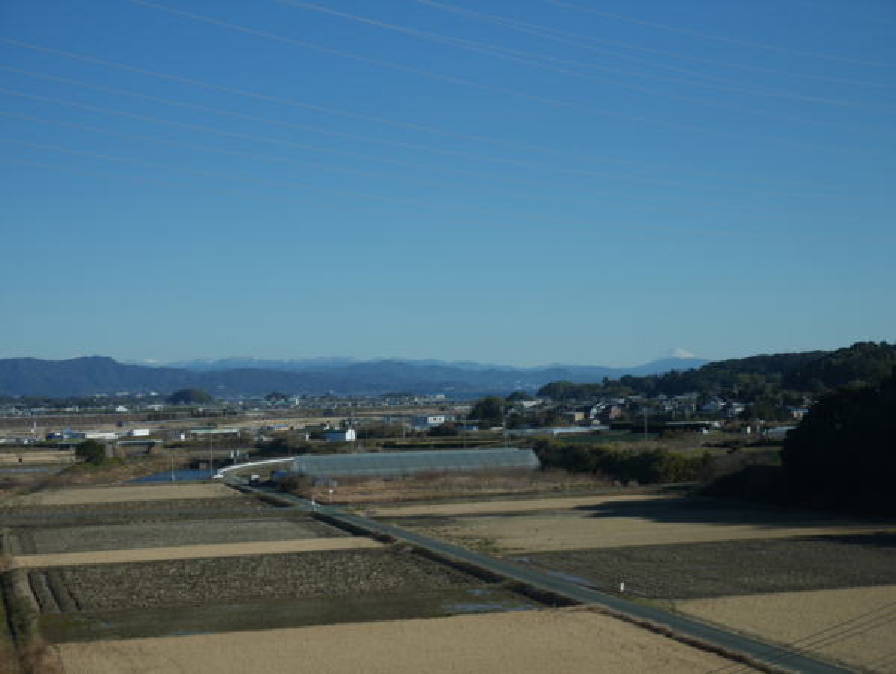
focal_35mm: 64
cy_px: 337
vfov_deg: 23.0
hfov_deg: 30.2
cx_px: 448
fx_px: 1658
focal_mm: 32
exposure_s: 1/400
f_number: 9
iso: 200
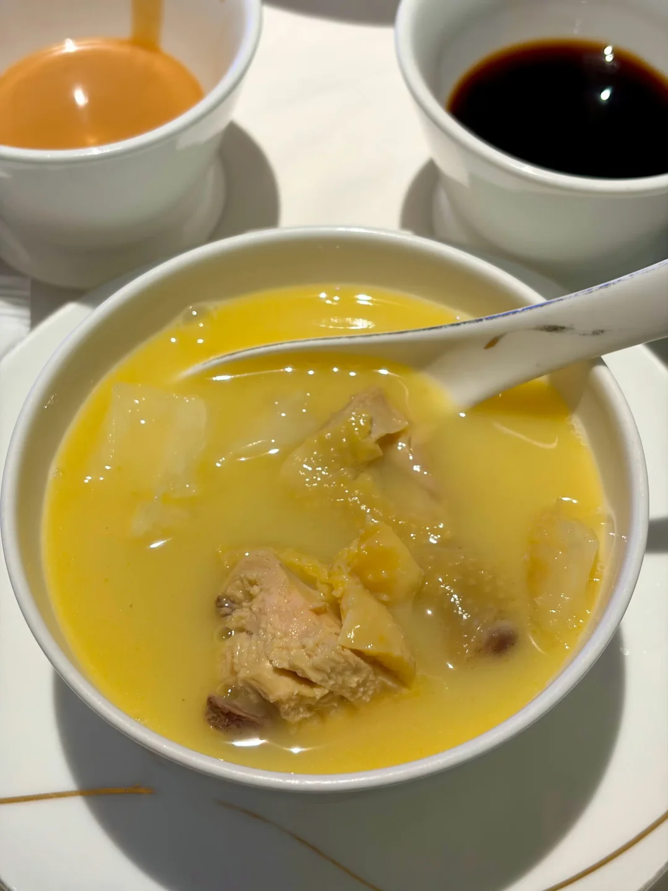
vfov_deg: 36.8
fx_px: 1338
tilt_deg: -58.5
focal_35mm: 52
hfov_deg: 28.0
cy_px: 446
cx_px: 334
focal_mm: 5.96
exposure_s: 1/100
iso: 50
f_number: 1.6
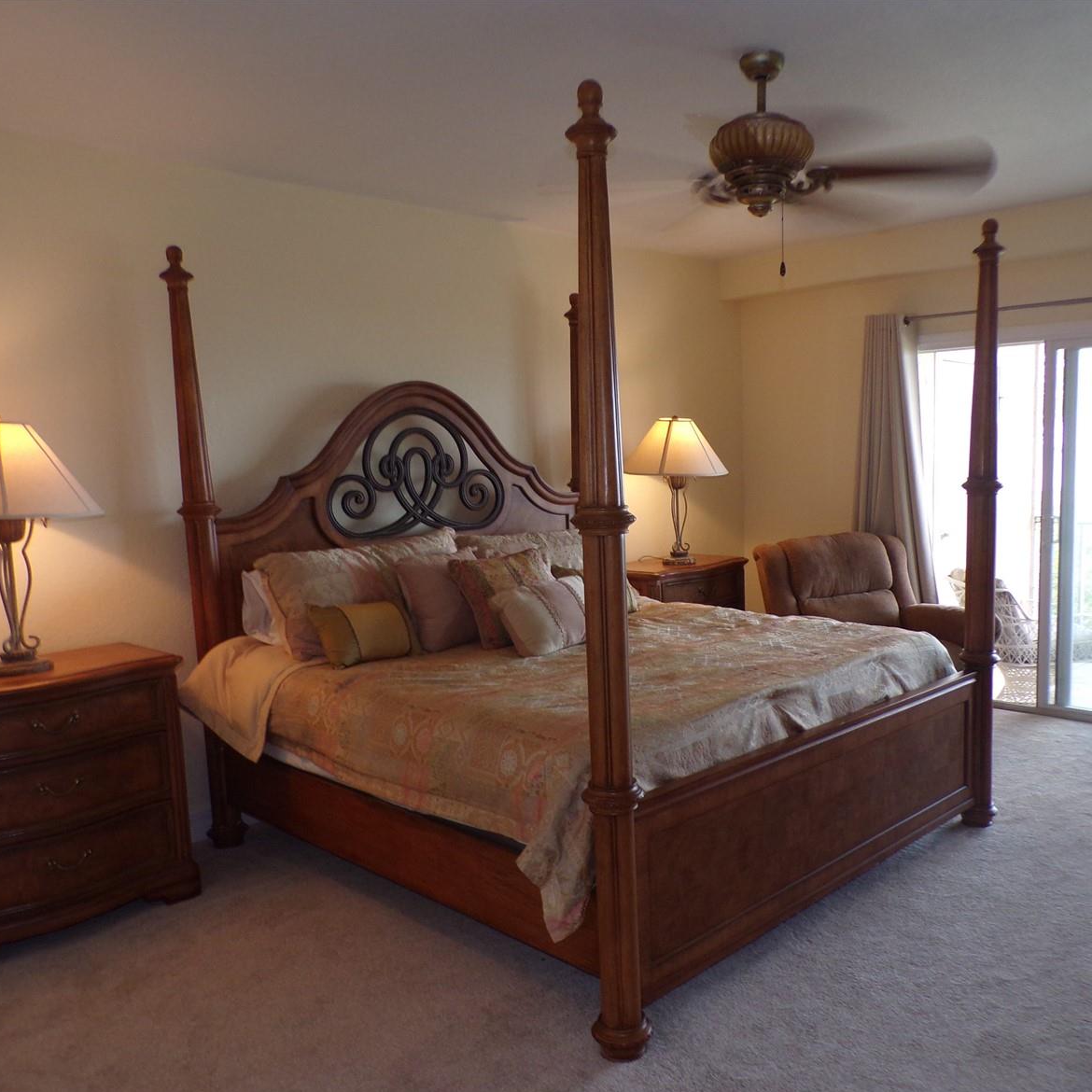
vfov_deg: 55.6
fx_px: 1035
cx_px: 629
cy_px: 558
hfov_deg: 55.4
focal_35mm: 29
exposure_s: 1/34
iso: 132
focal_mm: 4.3
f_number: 3
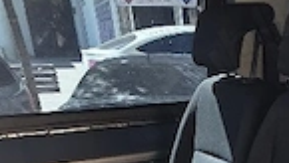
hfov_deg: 24.1
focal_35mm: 78
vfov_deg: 12.6
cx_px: 365
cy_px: 374
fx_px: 598
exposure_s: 1/101
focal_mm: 2.2
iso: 40
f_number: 1.9
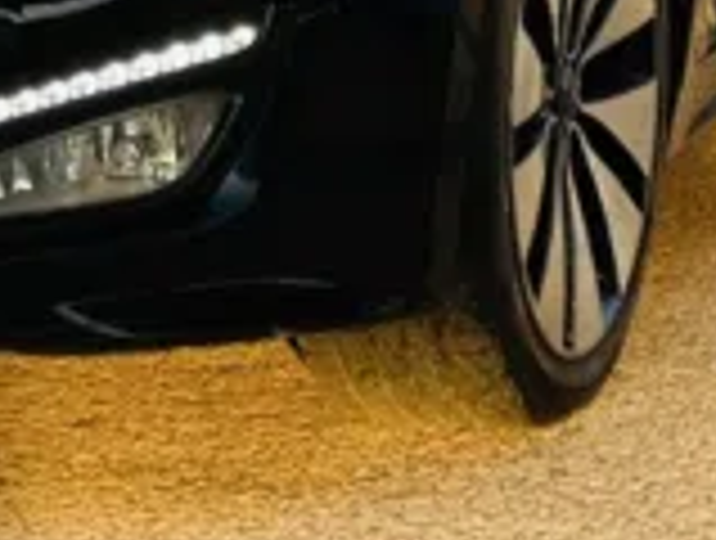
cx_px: -45
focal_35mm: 309
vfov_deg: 4.8
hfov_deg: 6.4
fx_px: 6406
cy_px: -238
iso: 80
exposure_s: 1/121
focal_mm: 9
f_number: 2.8
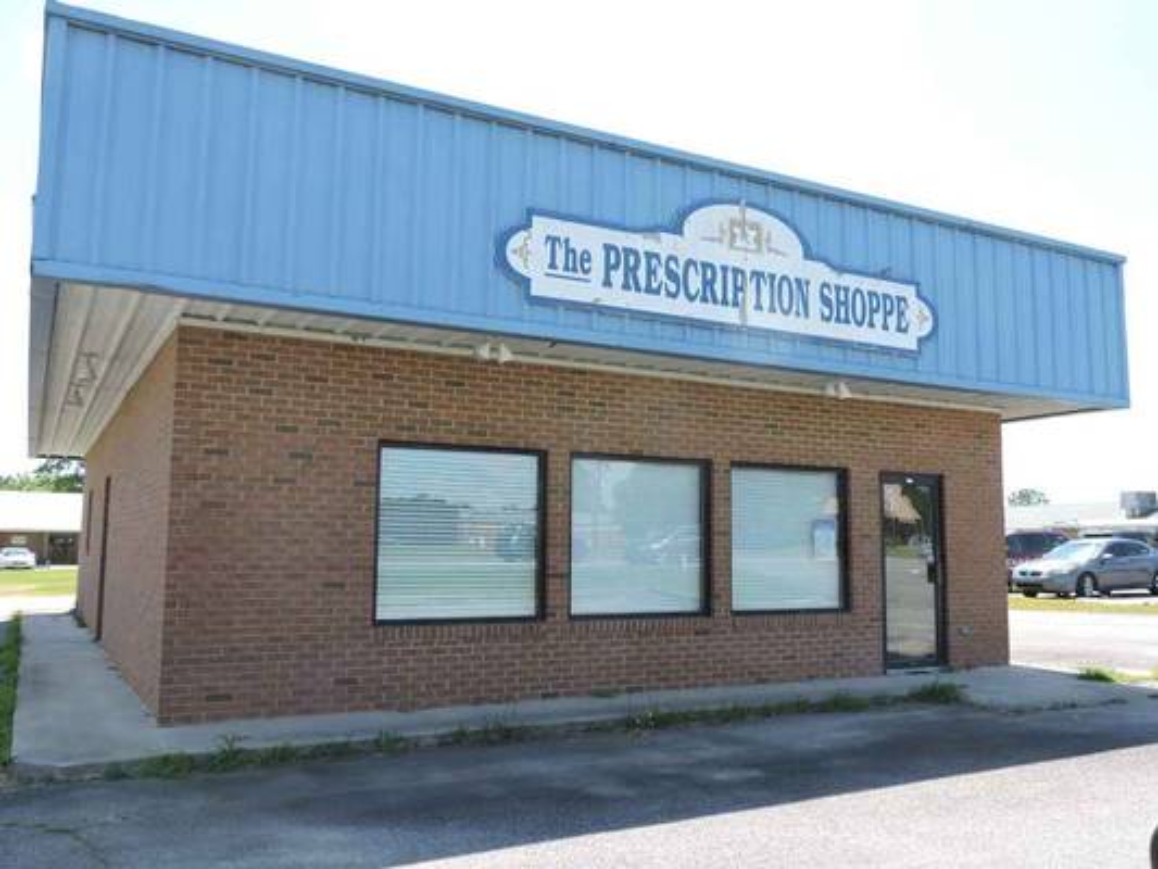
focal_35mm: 30
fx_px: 1004
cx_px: 579
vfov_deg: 46.8
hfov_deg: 60.0
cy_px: 434
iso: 100
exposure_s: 1/400
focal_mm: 5.4
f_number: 3.1
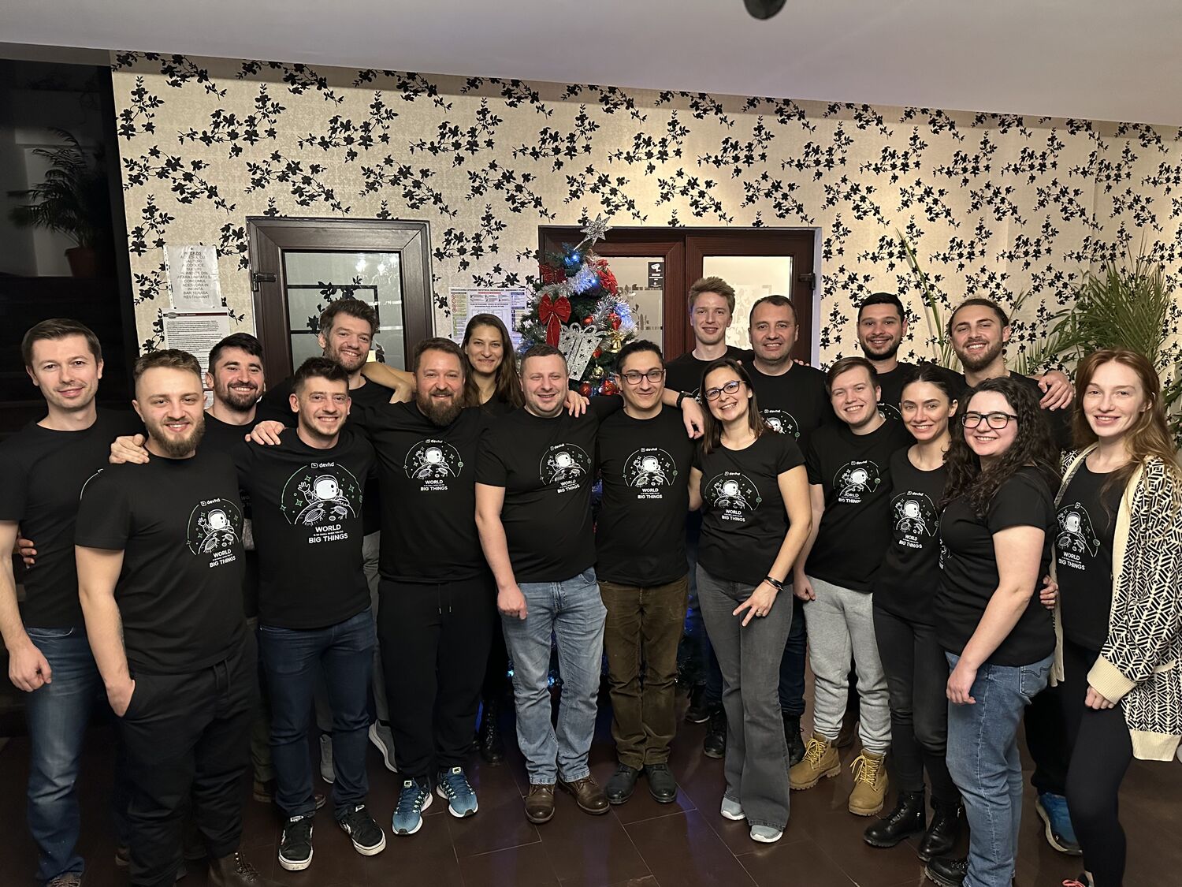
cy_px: 444
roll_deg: +1.4
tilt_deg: -8.1
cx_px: 591
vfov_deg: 56.8
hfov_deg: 71.6
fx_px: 820
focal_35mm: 24
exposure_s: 1/33
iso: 800
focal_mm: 6.86
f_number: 1.78
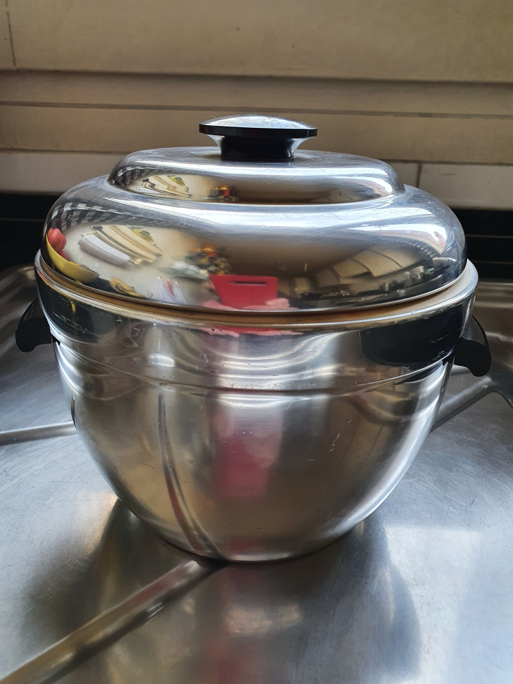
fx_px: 514
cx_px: 256
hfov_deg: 53.1
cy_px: 342
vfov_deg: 67.3
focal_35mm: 26
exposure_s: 1/100
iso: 160
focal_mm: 4.32
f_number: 2.4
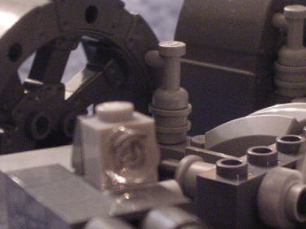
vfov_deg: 9.6
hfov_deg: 12.7
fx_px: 1369
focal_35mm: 155
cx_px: 208
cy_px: 91
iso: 400
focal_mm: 10.2
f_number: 3.6
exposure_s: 1/1.8
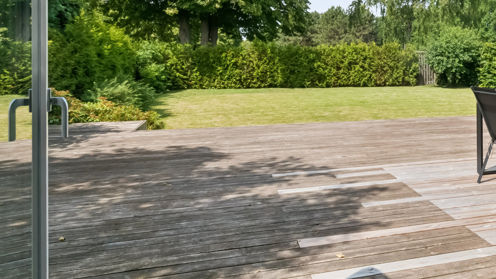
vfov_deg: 33.3
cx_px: 402
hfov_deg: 53.8
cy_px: 42
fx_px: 447
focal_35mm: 34
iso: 200
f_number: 13
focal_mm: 12
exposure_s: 1/320
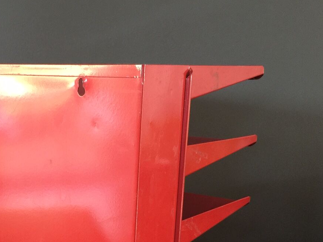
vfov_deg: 26.3
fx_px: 504
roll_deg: -2.6
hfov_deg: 34.5
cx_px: 66
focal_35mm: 54
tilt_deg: -13.3
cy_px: 206
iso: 100
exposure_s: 1/10
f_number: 2.2
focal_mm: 4.15
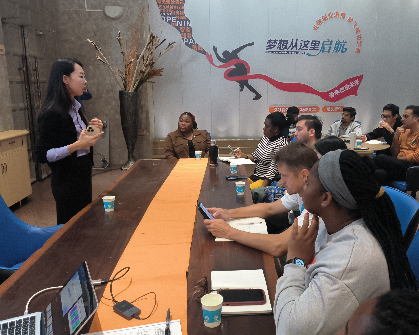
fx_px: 360
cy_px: 170
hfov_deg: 60.0
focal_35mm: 29
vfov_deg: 50.0
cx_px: 248
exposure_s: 1/50
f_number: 1.79
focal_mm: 4.71
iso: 1092
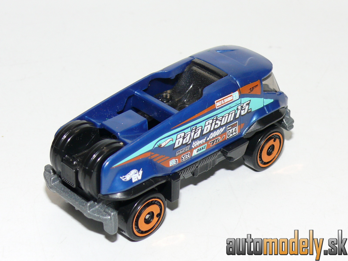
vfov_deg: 15.9
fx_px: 935
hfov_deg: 21.1
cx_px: 174
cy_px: 130
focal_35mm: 93
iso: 100
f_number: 4
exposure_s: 1/30
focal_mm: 12.7
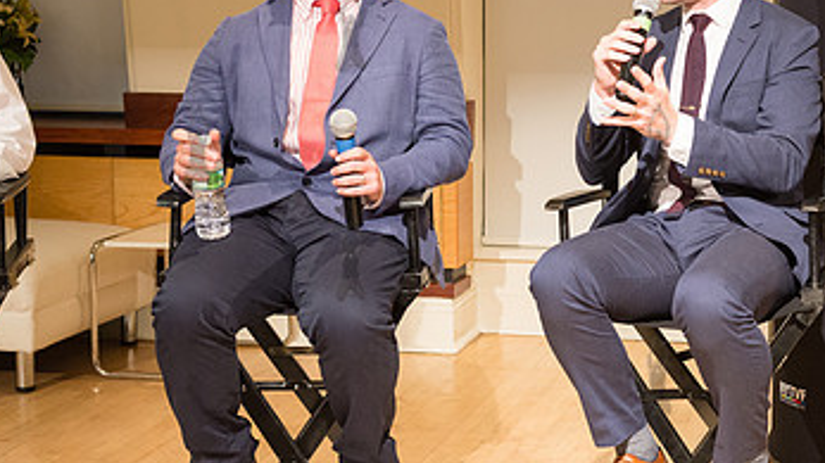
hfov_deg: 27.0
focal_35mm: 77
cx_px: 656
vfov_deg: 15.6
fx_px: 1684
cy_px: 144
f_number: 4
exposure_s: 1/125
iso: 2500
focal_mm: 44
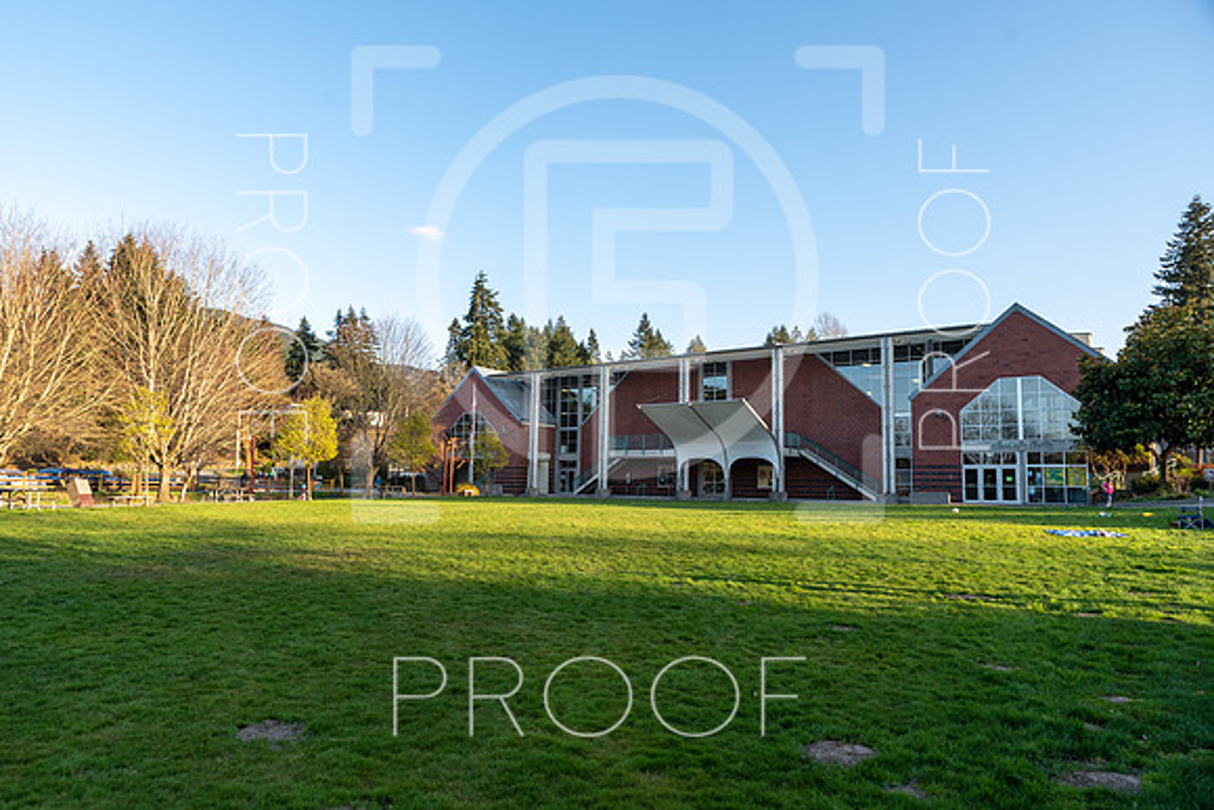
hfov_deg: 73.7
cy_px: 405
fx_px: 809
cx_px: 607
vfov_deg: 53.2
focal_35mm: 24
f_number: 7.1
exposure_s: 1/200
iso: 100
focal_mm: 24
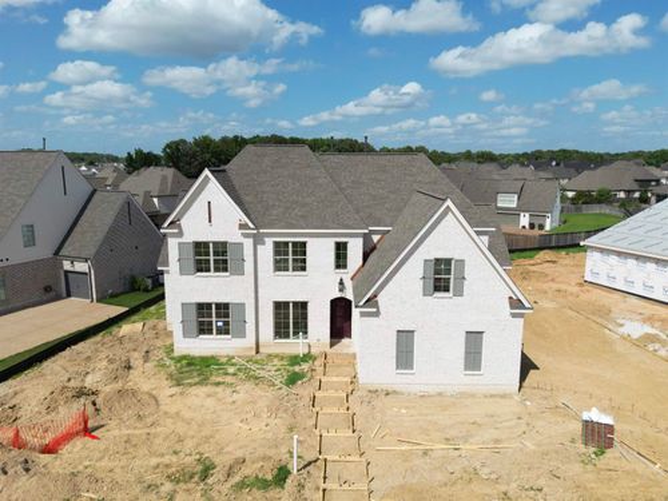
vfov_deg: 56.8
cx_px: 334
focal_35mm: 24
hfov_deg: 71.6
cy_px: 250
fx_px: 463
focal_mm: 6.72
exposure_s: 1/5000
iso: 140
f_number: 1.7
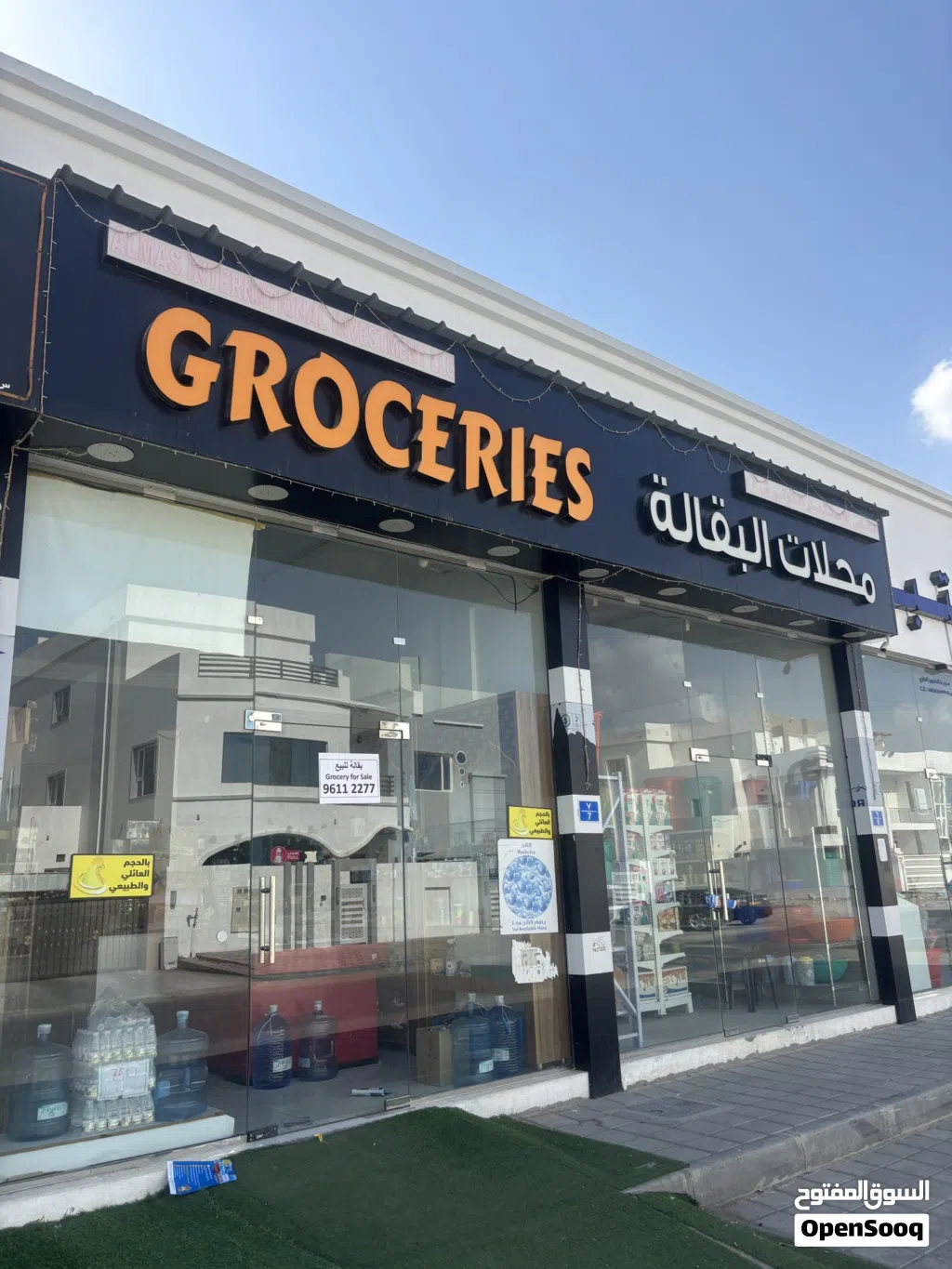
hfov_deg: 53.1
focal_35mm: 26
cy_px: 634
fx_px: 953
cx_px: 476
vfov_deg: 67.3
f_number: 1.6
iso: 50
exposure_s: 1/2288
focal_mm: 5.96
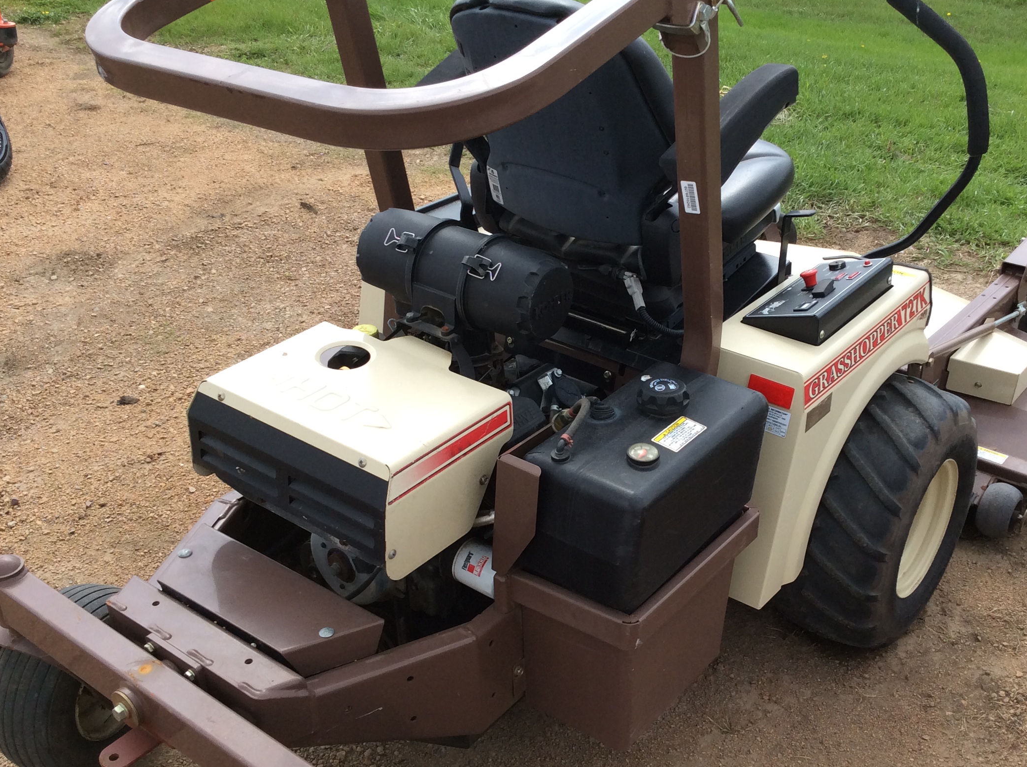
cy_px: 402
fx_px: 1185
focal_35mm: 40
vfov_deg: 35.9
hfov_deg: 46.7
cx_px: 585
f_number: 2.4
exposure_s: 1/525
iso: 32
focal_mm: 3.3
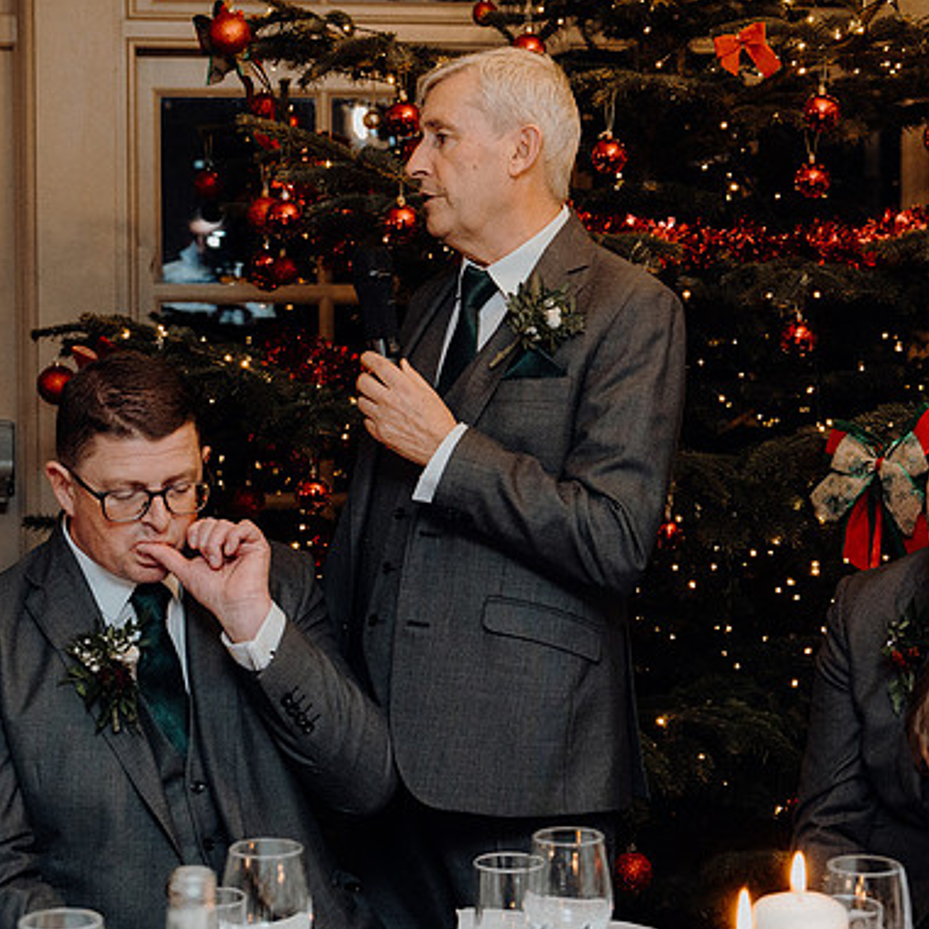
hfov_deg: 23.1
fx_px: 2277
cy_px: 464
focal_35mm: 75
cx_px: 505
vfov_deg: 23.1
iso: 2500
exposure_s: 1/160
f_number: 3.5
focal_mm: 39
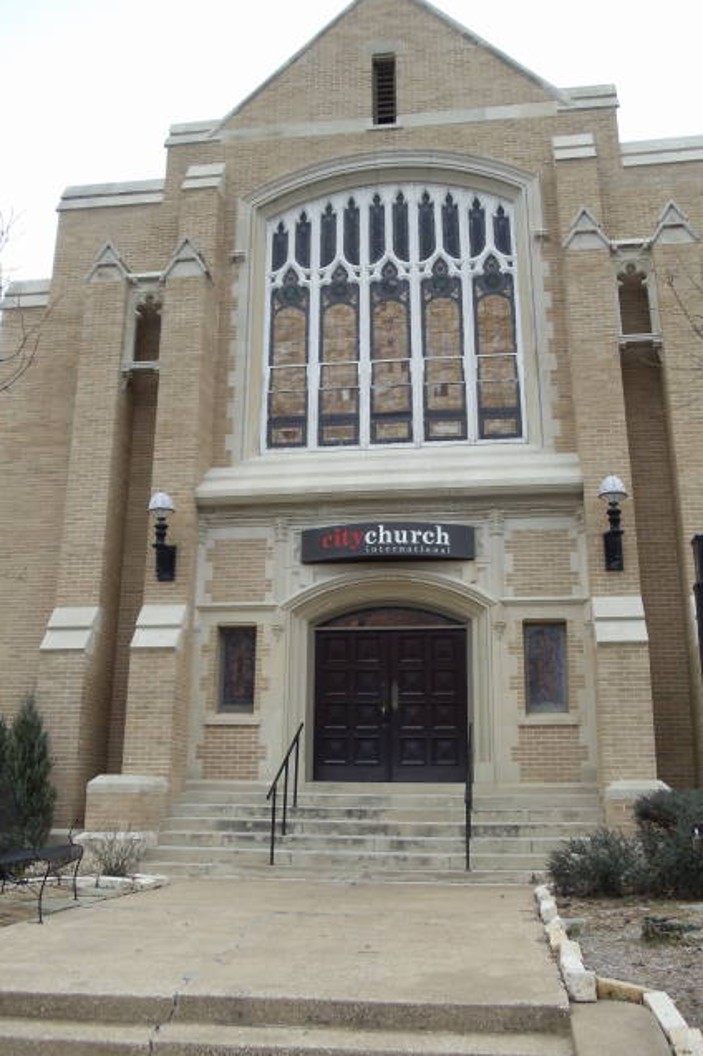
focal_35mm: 46
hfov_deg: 29.2
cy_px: 527
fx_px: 1349
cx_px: 358
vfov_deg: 42.8
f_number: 3.5
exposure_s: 1/320
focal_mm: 6
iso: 100
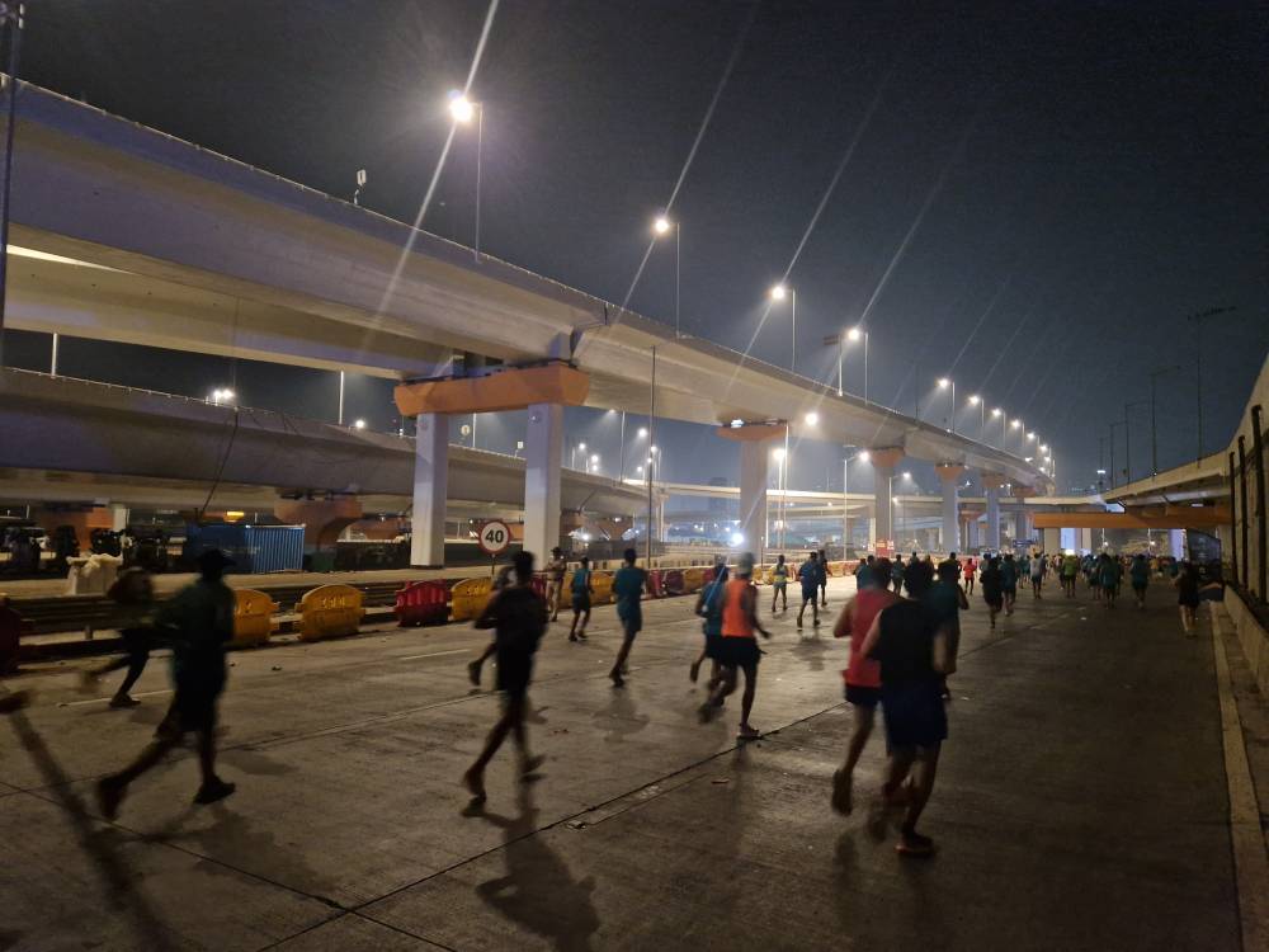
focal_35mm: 23
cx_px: 634
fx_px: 843
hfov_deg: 73.9
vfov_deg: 58.9
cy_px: 476
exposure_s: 1/25
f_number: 1.8
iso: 800
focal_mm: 5.4
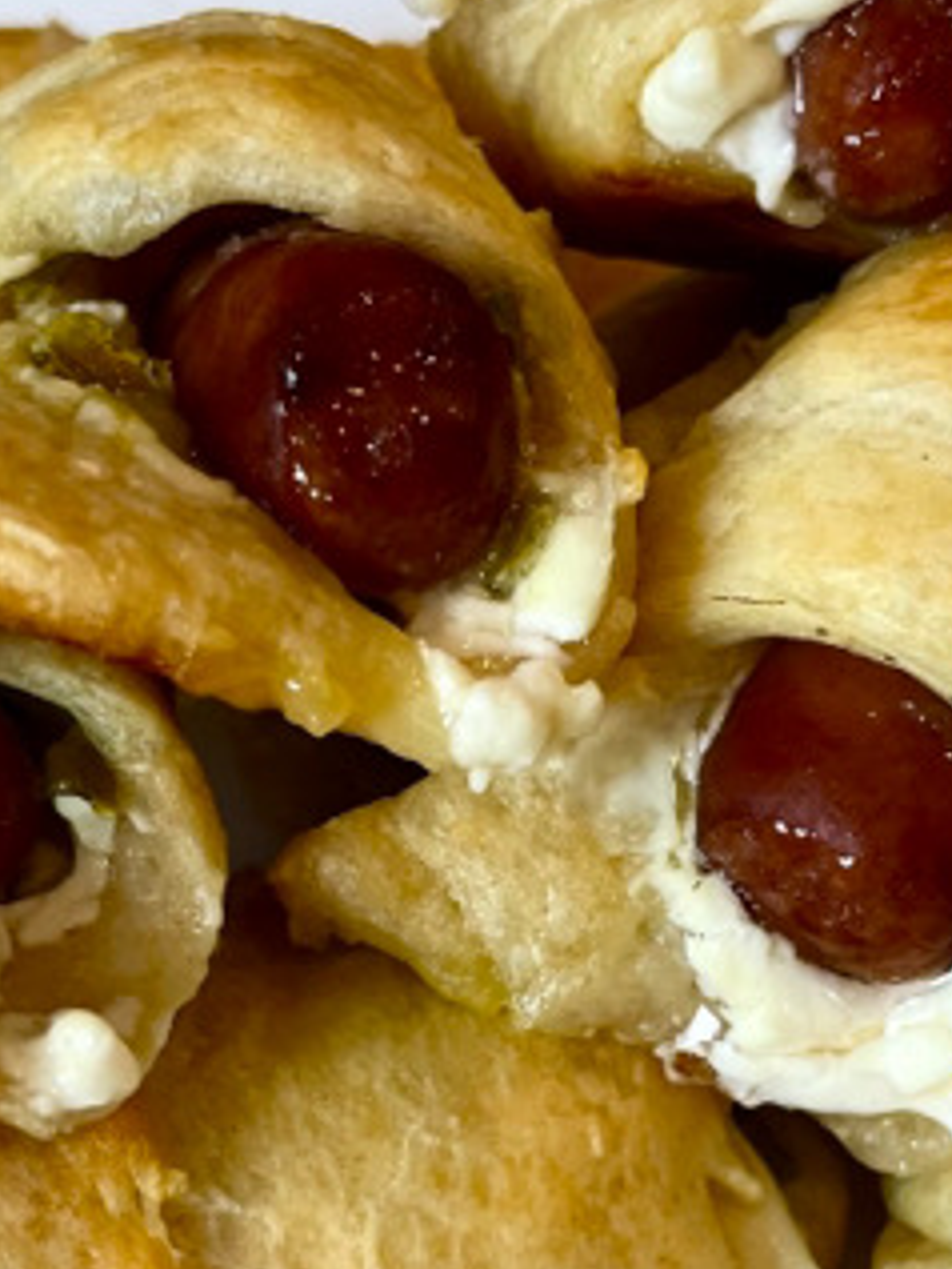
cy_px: 943
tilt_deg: -48.4
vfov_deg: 27.4
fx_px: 2565
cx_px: 500
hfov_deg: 21.0
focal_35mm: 70
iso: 125
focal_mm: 4.2
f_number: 1.6
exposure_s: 1/120
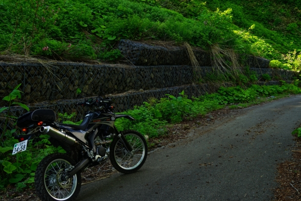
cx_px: 184
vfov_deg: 35.0
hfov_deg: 50.3
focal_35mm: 38
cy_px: 85
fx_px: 318
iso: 100
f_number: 7.1
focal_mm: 28
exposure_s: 1/100
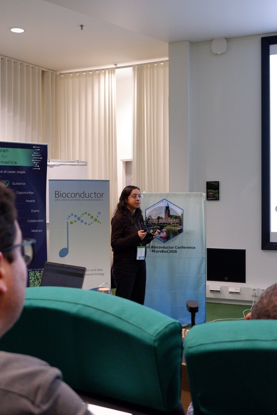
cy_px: 208
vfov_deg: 46.4
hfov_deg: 31.9
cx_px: 138
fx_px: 484
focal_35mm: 42
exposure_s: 1/180
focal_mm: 28
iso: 4000
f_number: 4.5
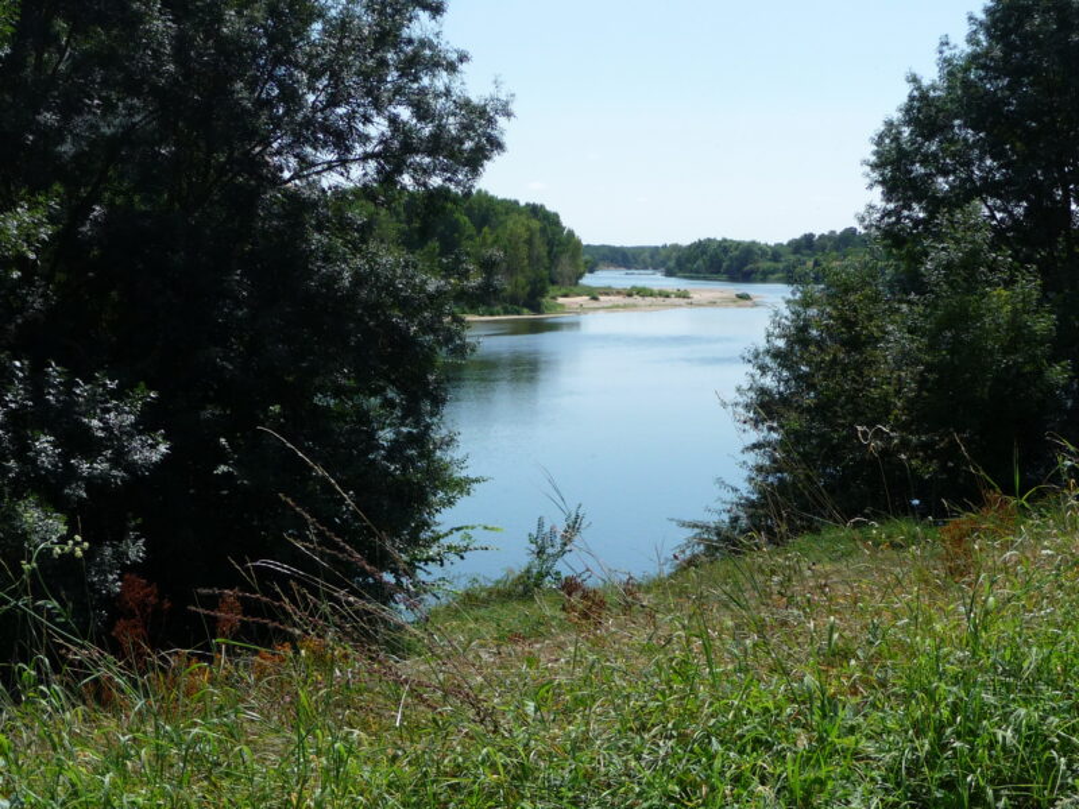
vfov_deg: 22.9
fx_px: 1995
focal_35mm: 64
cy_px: 404
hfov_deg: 30.3
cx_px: 540
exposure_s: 1/640
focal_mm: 8.5
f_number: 4.2
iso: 100
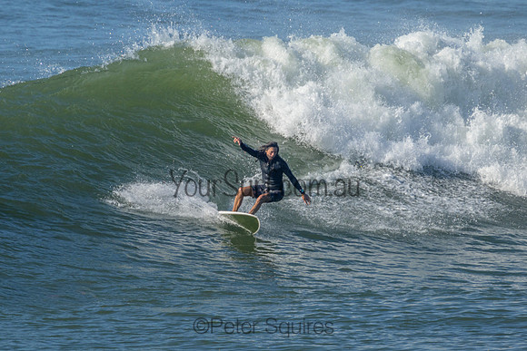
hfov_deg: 2.2
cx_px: 270
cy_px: 141
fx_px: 14007
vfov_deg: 1.4
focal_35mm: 957
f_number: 11
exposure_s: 1/2000
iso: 560
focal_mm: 800
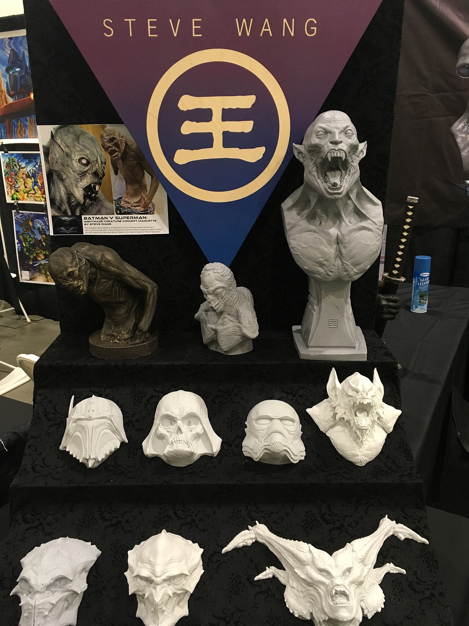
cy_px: 313
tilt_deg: -18.9
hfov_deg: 48.2
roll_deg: +1.9
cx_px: 234
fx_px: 524
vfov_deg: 61.7
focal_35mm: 29
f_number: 2.2
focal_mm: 4.15
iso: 100
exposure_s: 1/30
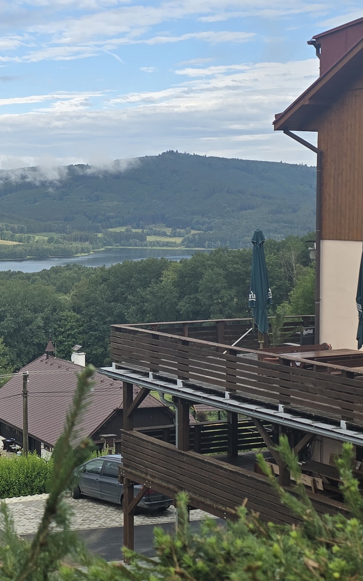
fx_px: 1061
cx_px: -56
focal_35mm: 67
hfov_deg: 18.5
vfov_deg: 30.6
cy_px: 252
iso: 12
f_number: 1.7
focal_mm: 6.3
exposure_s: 1/471
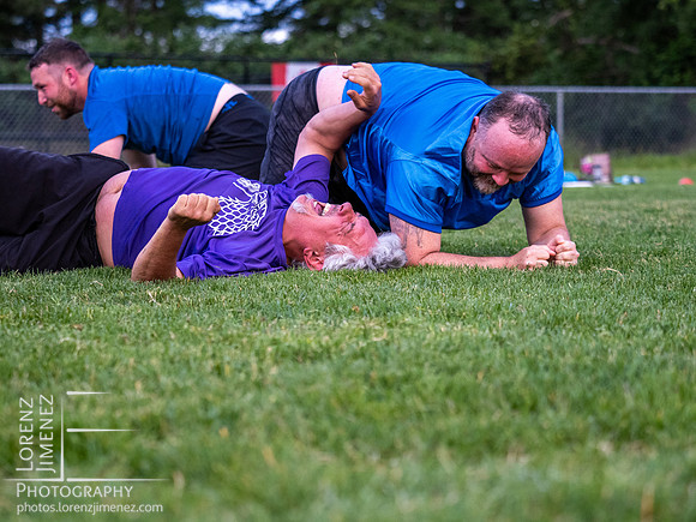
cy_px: 261
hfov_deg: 16.4
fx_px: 2413
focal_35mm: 120
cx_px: 348
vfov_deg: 12.3
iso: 1250
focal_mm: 60
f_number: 2.8
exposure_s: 1/500
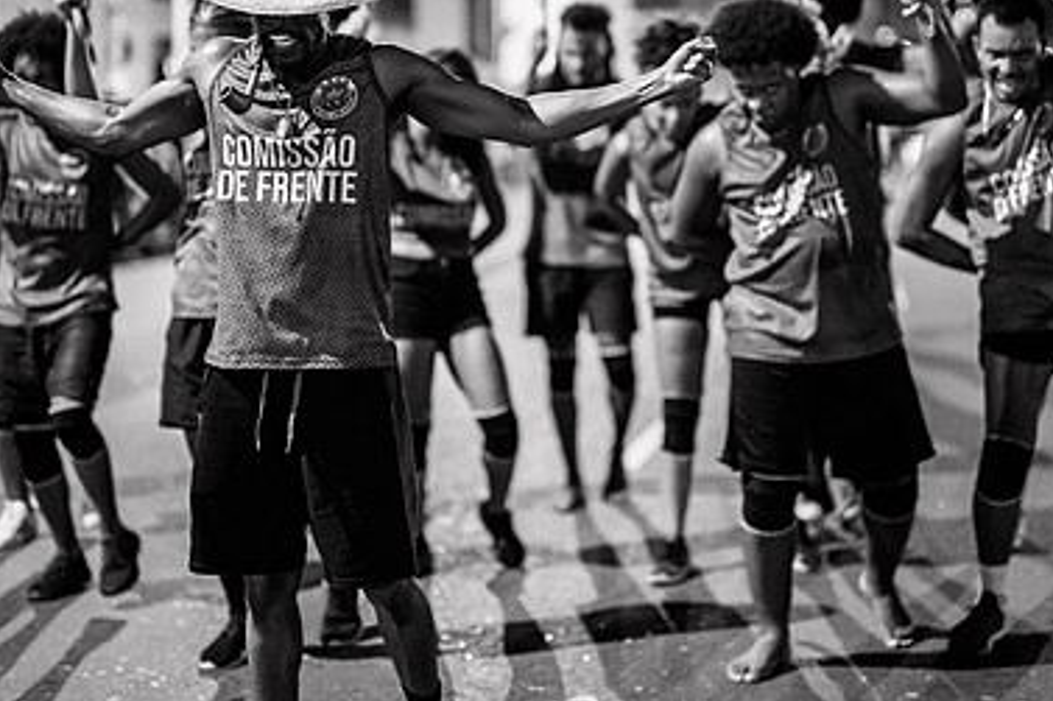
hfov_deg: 26.3
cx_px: 581
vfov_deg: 17.6
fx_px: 2251
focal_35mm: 77
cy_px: 222
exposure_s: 1/320
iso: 2000
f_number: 1.2
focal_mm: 50
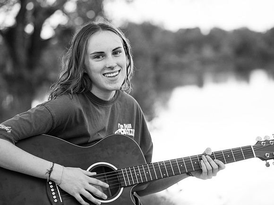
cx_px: 137
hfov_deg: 21.3
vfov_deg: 16.1
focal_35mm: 92
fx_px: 728
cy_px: 102
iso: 2500
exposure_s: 1/200
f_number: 2.8
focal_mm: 85
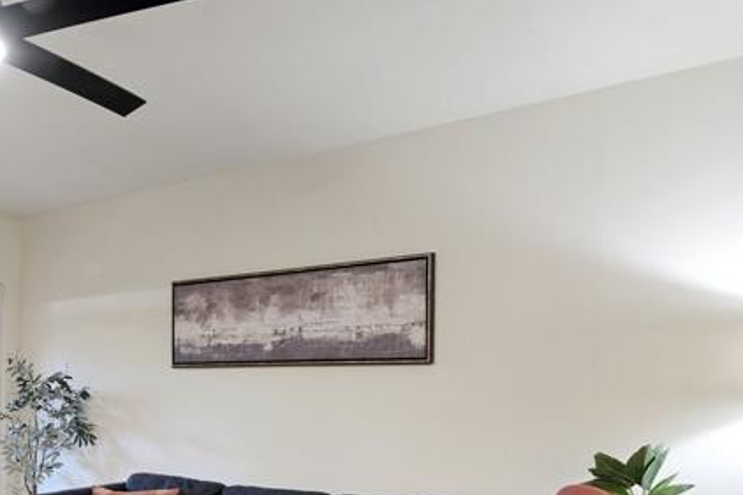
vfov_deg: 37.4
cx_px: 160
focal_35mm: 34
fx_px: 701
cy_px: 400
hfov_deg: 52.6
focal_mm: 14
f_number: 8
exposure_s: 1/4
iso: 400
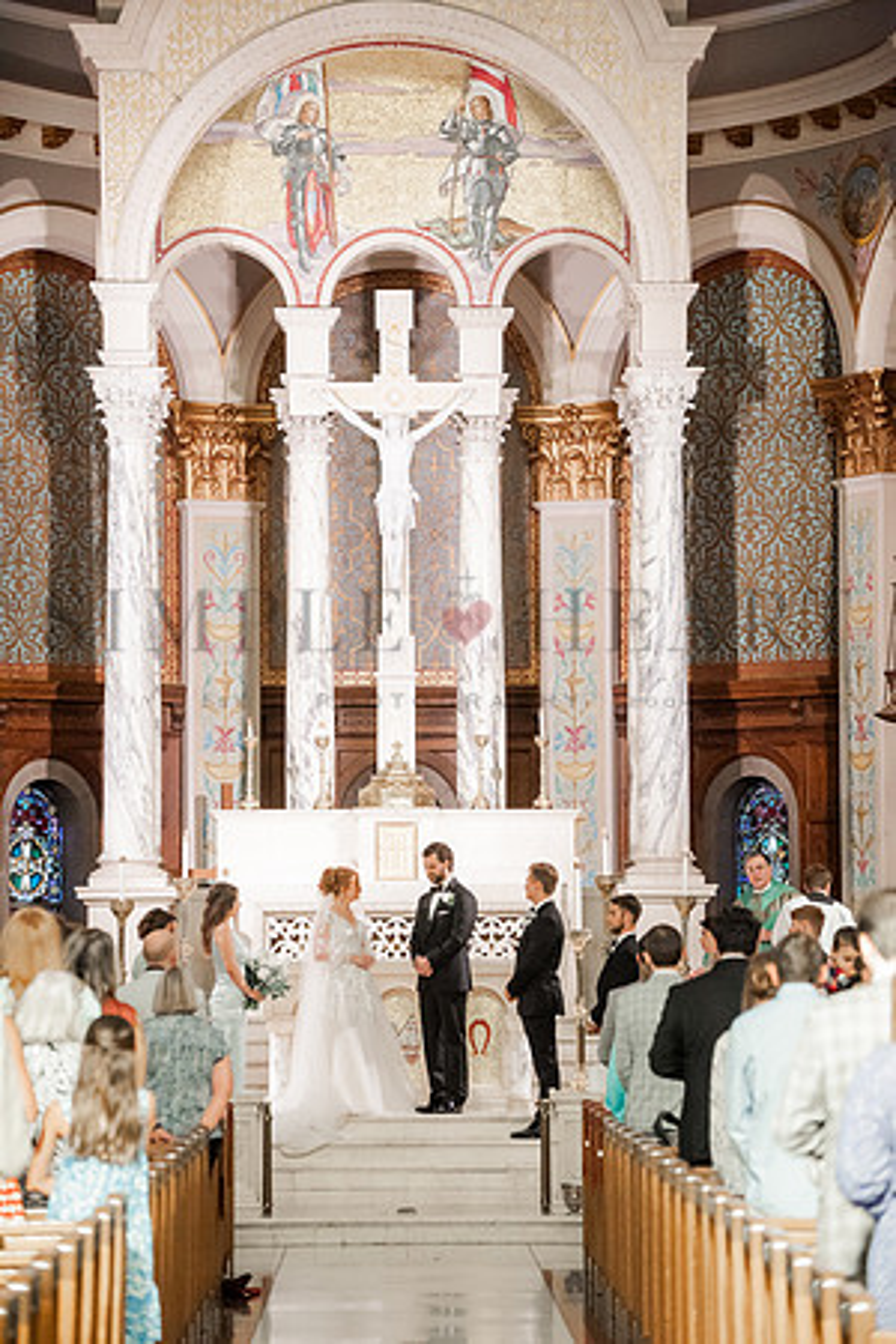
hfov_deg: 9.8
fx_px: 5226
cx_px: 448
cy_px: 672
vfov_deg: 14.7
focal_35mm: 140
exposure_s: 1/125
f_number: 4.8
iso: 2500
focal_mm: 140
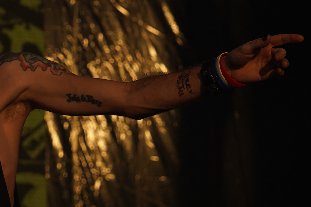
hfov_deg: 8.4
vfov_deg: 5.6
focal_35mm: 244
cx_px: 79
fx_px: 2108
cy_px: 97
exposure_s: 1/800
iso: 100
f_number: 8
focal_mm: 105
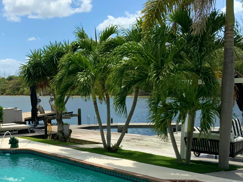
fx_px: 344
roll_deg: +3.8
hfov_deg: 37.5
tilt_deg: -8.1
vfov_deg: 29.2
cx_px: 48
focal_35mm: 49
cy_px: 139
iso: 20
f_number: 1.8
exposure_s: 1/3534
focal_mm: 3
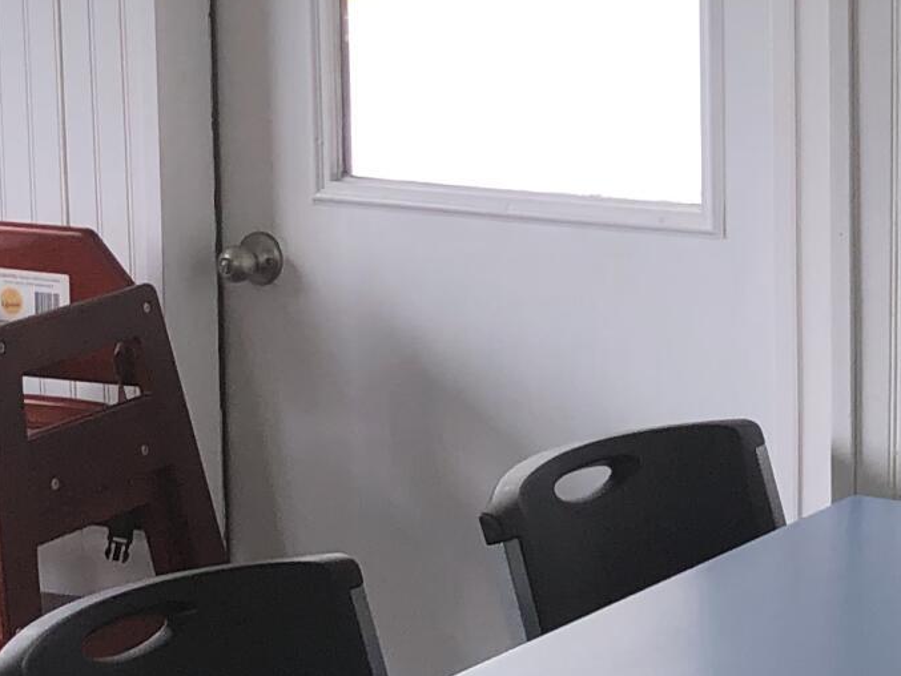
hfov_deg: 15.1
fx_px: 3228
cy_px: 142
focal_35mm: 124
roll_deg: +0.5
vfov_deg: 11.9
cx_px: 1204
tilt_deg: -7.8
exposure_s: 1/35
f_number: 1.8
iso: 20
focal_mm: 3.99
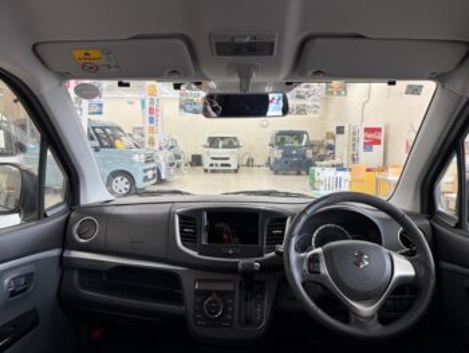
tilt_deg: -3.9
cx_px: 234
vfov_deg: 53.1
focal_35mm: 26
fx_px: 353
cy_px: 176
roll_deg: -0.6
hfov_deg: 67.3
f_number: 1.6
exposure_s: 1/108
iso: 125
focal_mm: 5.96
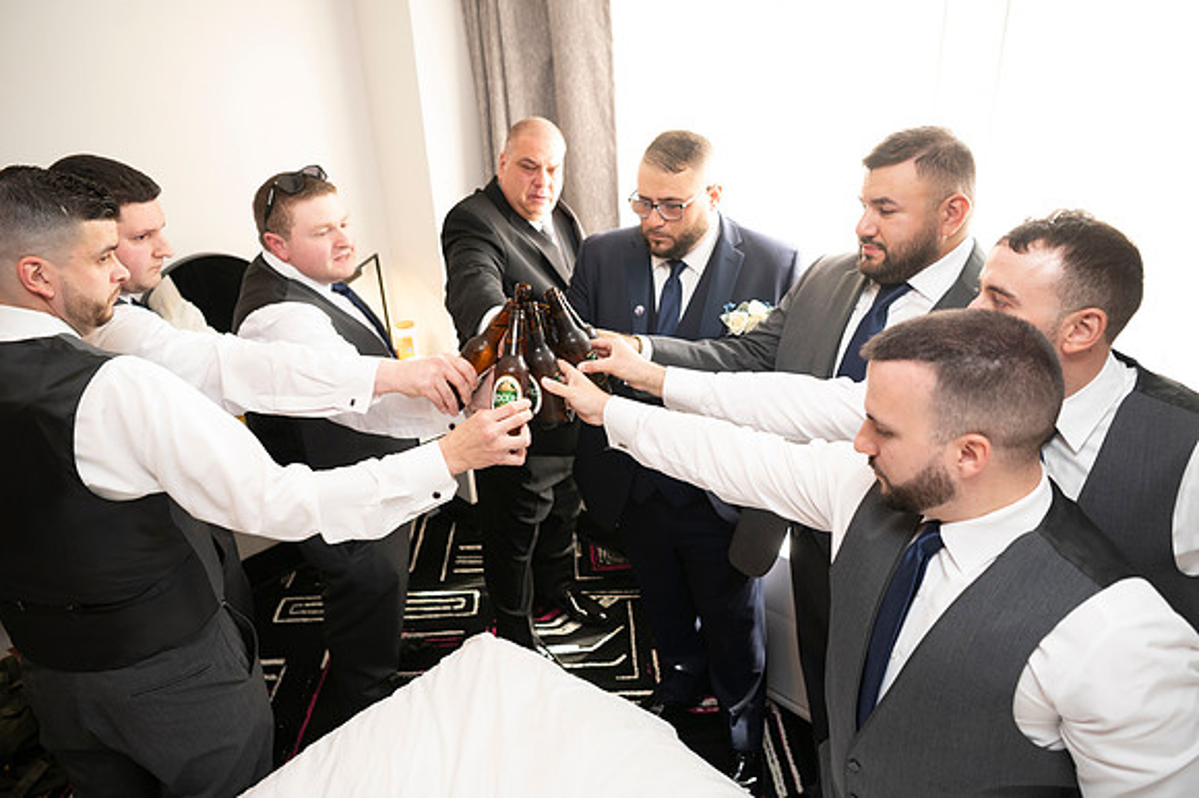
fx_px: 799
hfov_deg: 73.8
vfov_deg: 53.1
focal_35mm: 24
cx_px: 600
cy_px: 399
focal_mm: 24
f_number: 2.8
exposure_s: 1/100
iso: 800
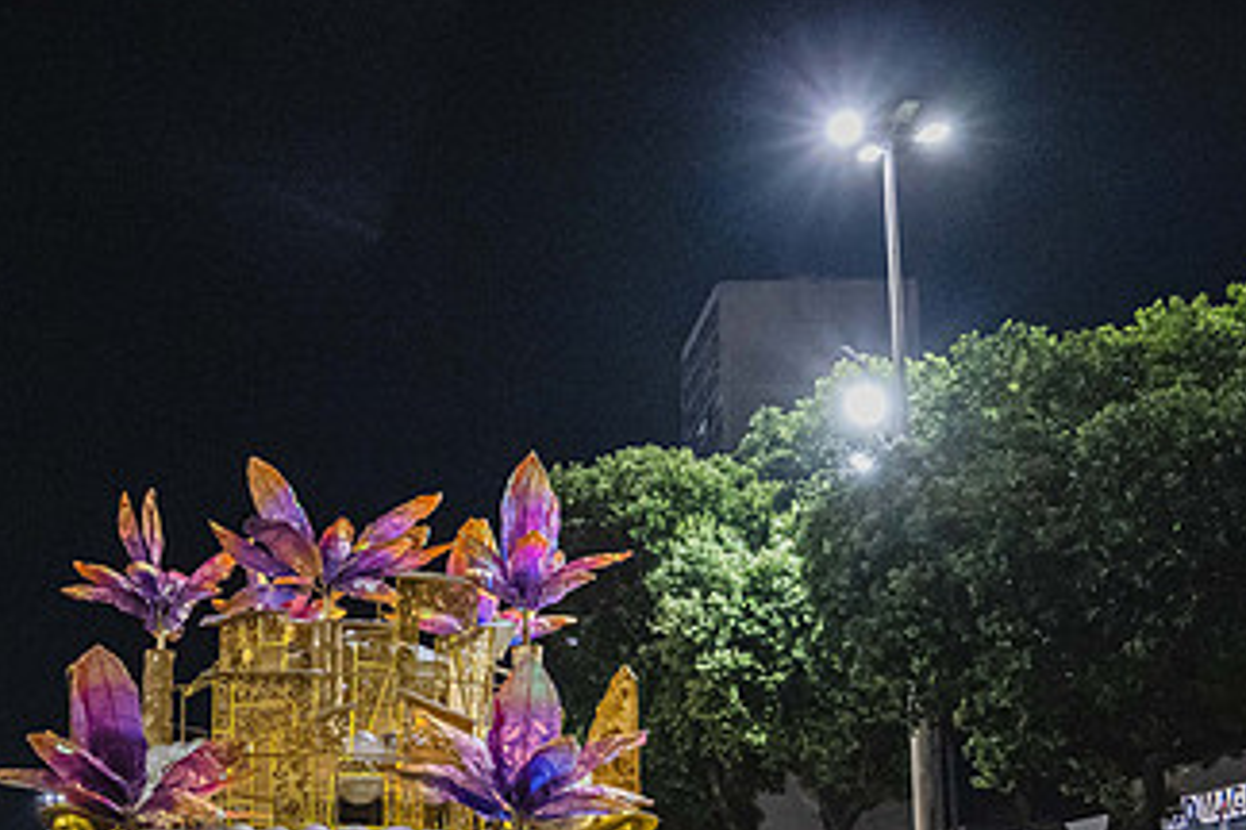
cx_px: 288
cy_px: 754
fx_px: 1557
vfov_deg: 28.6
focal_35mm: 45
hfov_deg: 42.1
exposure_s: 1/100
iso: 3200
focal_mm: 16.5
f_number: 4
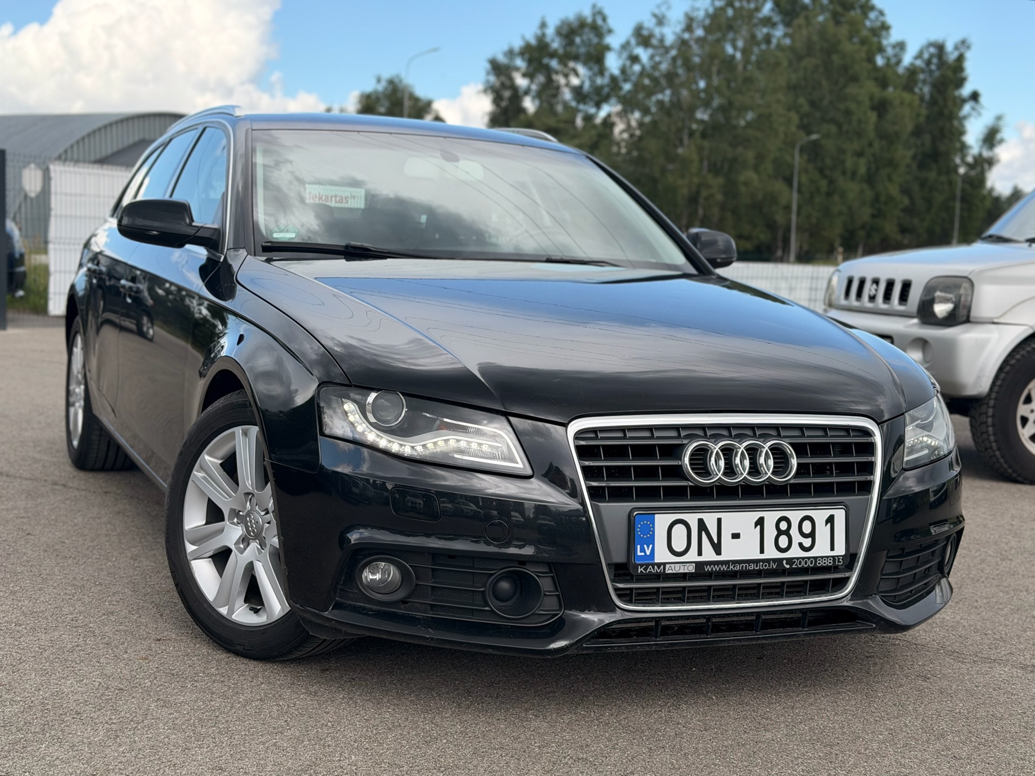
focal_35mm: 48
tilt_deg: -6.4
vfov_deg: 30.3
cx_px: 518
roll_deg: +0.4
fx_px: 1435
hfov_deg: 39.7
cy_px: 388
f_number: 1.78
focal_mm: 6.76
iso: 100
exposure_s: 1/1931
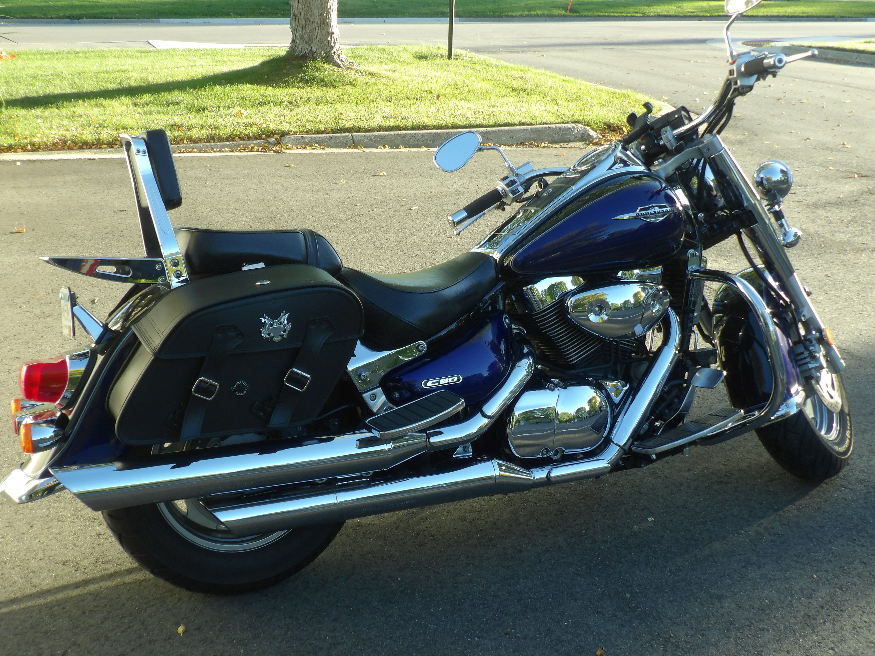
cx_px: 438
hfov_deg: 44.8
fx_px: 1062
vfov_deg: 34.3
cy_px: 328
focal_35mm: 42
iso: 100
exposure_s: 1/55
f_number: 4.9
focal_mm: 7.6
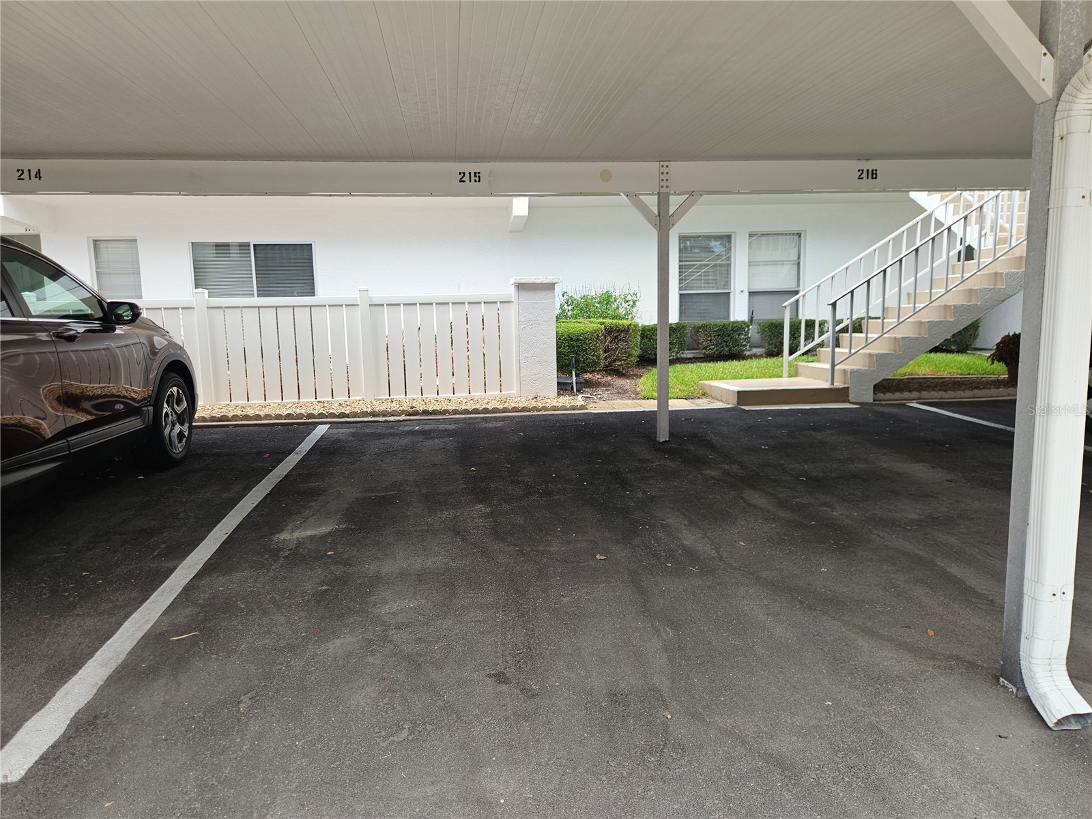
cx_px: 546
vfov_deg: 58.9
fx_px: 726
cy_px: 410
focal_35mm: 23
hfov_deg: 73.9
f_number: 1.8
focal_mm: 5.4
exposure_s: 1/507
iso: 32
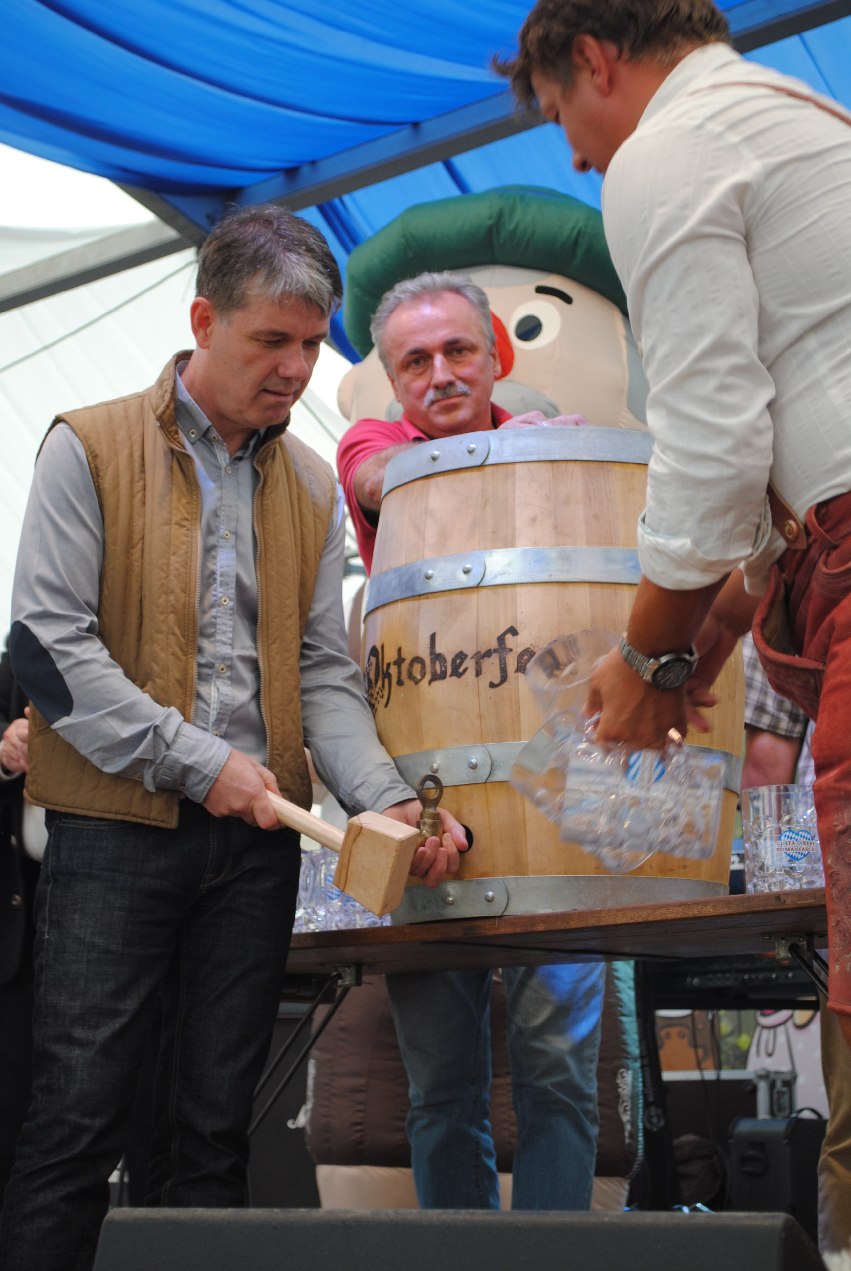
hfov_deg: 19.8
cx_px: 426
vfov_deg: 29.2
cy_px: 636
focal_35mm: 69
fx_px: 2439
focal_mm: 46
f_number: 5.3
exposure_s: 1/50
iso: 200
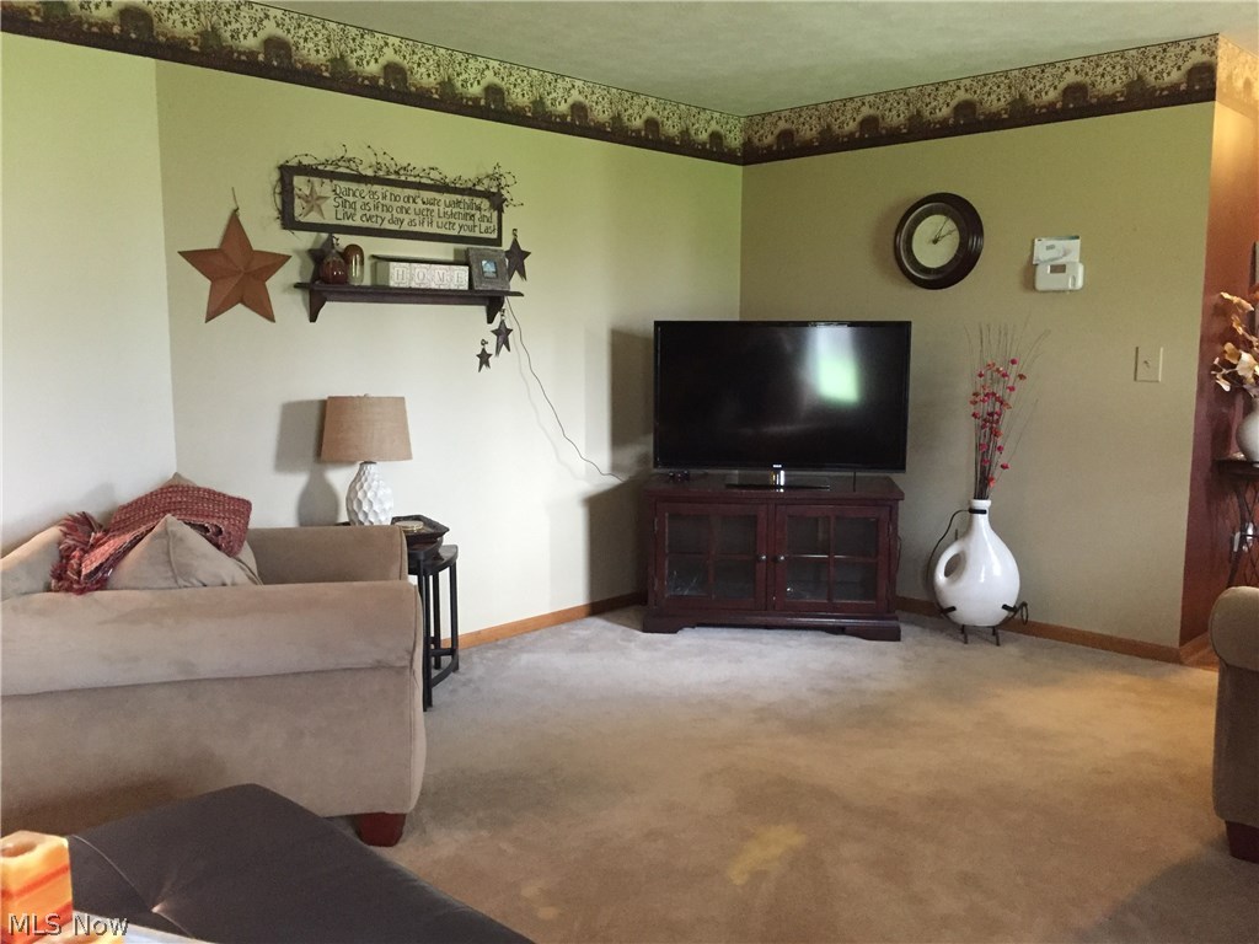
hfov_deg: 61.7
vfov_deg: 48.2
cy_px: 472
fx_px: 1055
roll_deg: -0.7
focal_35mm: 29
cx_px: 630
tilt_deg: -7.6
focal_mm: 4.15
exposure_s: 1/15
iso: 320
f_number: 2.2
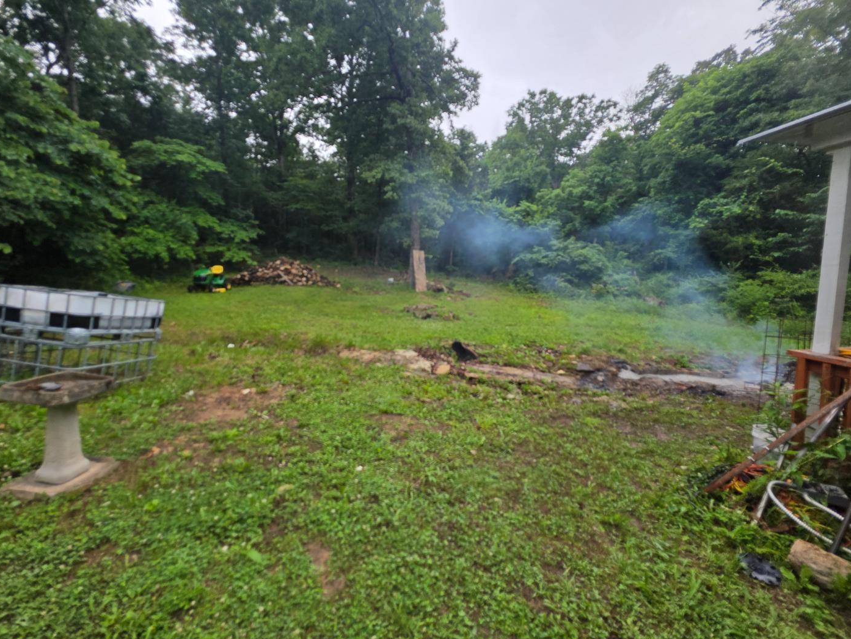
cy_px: 315
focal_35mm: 14
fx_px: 344
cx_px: 396
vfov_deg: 85.7
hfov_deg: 101.9
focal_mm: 2.2
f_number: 1.9
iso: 40
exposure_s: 1/467
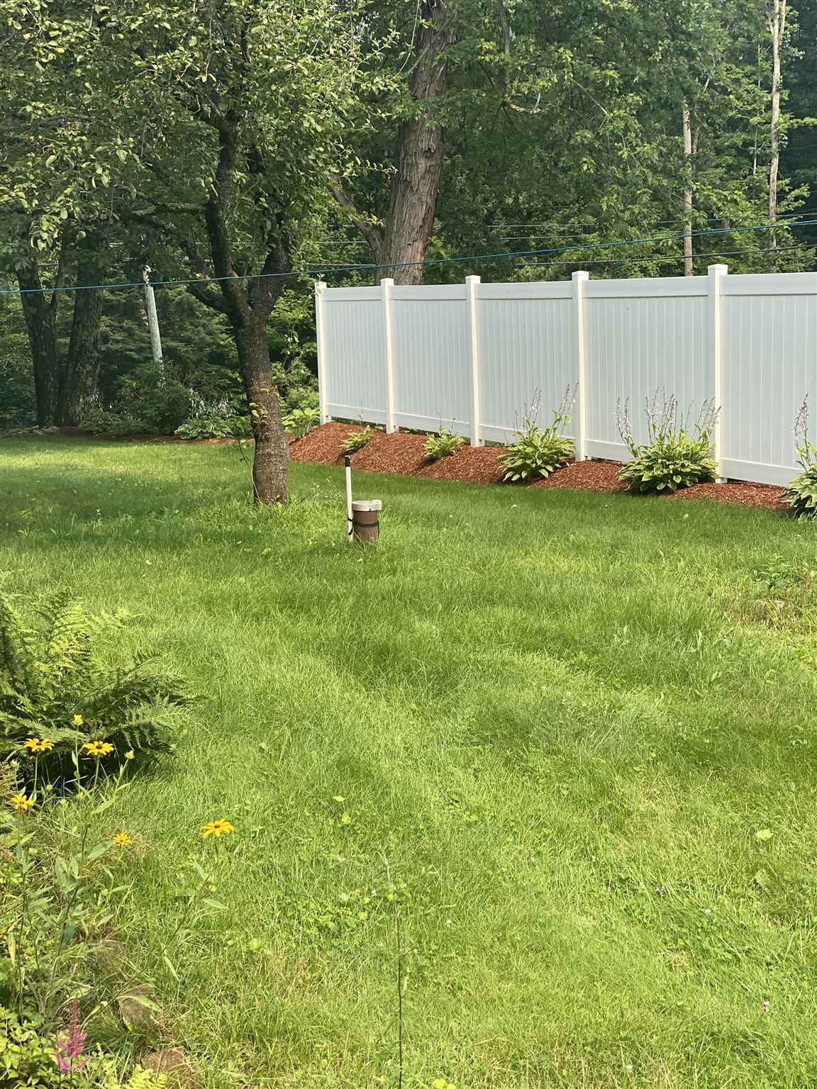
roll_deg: +0.3
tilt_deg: -6.9
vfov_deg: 36.8
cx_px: 408
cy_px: 544
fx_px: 1636
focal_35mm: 52
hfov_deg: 28.0
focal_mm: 6
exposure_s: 1/452
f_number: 2
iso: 20
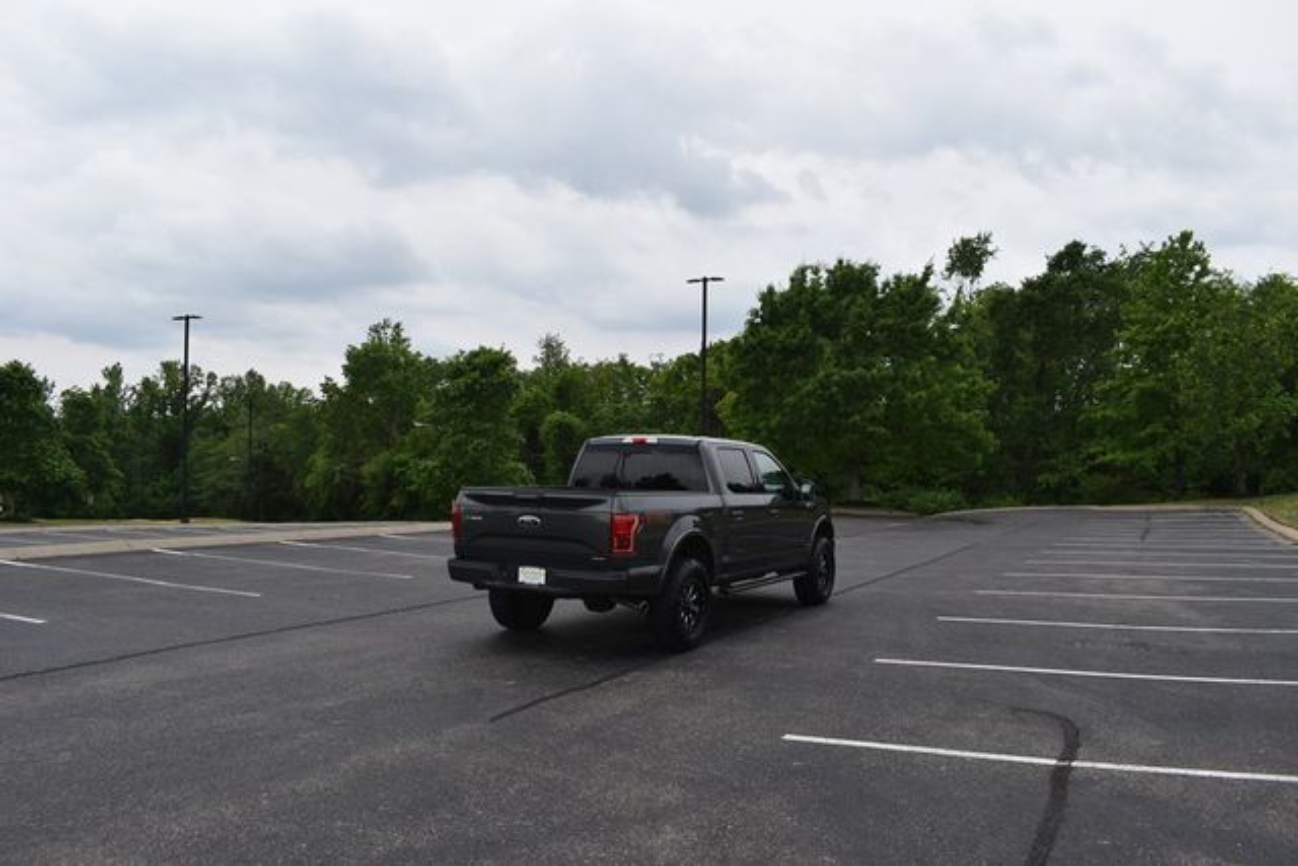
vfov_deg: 48.0
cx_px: 649
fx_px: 974
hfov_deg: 67.4
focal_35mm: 27
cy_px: 433
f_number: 8
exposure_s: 1/250
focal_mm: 18
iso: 180
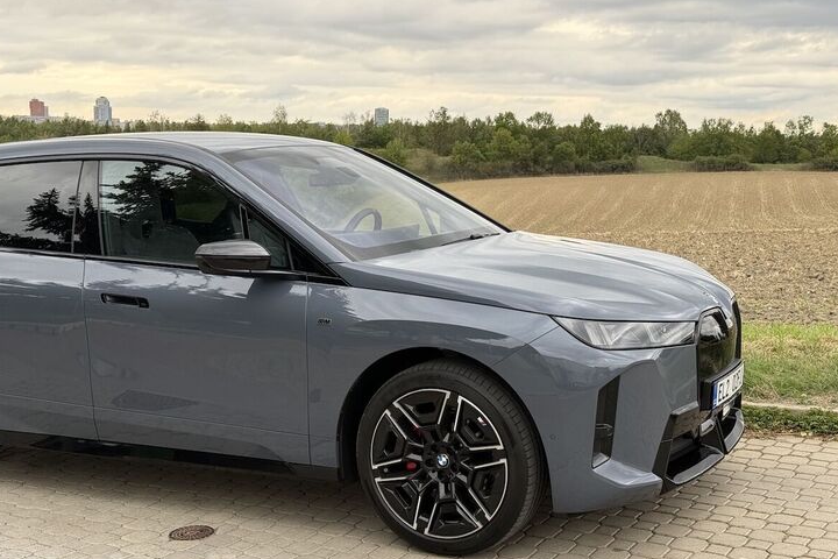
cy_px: 317
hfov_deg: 38.9
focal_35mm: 51
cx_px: 419
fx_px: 1187
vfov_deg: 26.5
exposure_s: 1/375
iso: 100
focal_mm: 6.76
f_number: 1.78
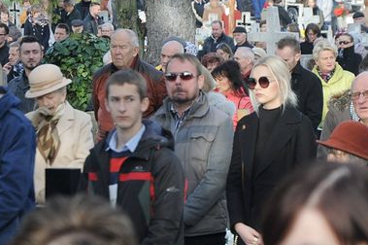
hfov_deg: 5.8
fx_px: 3606
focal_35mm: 353
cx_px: 265
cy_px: 137
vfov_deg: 3.9
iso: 800
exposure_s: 1/640
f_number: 6.3
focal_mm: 105
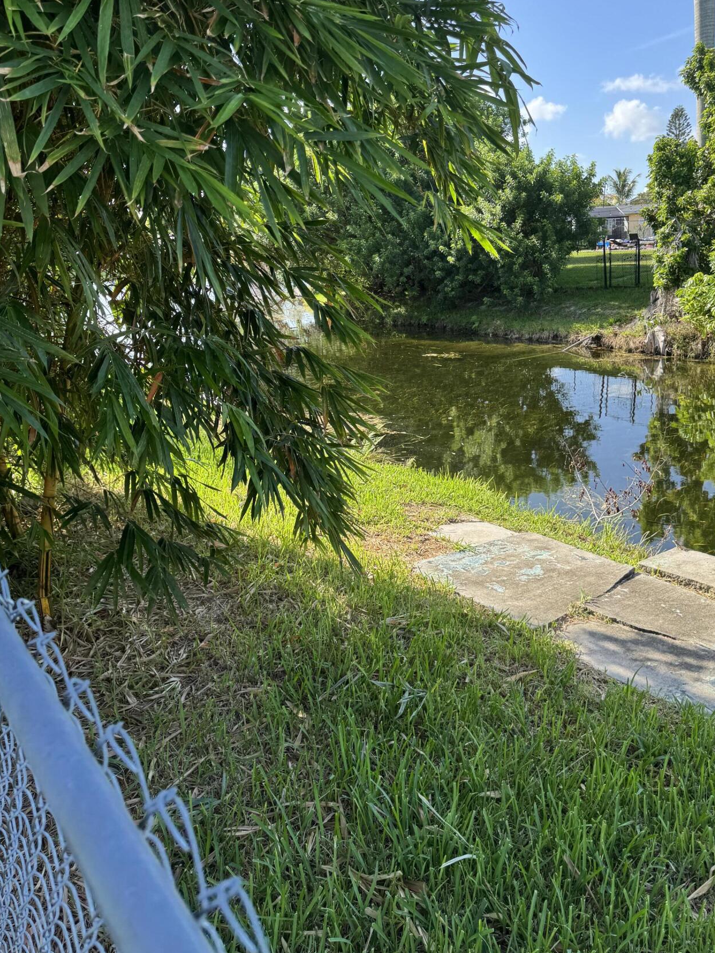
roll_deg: +0.7
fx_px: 799
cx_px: 421
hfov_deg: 48.0
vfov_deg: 61.3
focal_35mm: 29
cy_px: 397
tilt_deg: -11.5
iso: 80
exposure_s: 1/1131
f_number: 1.78
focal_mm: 6.76
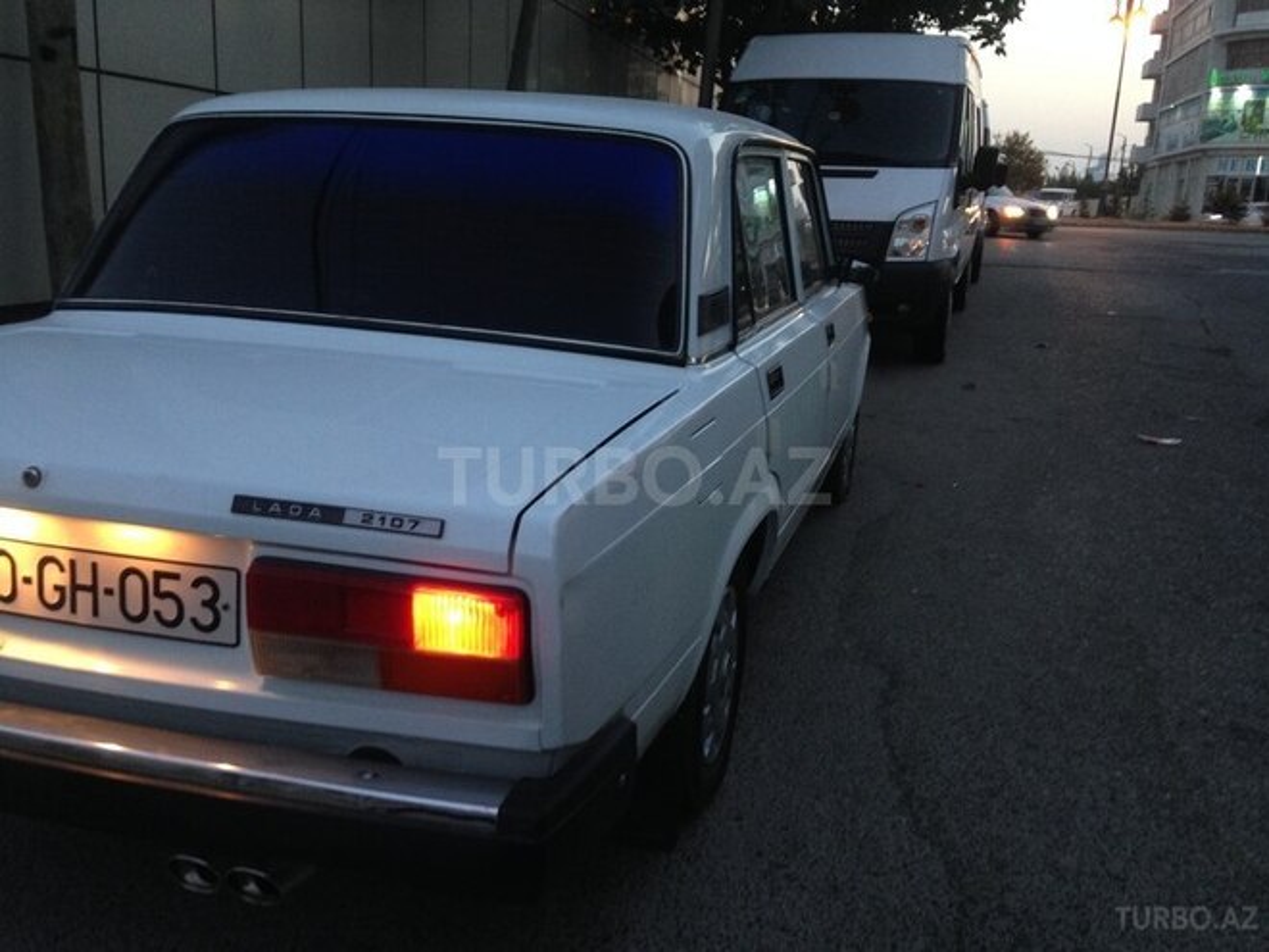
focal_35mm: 33
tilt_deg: -11.9
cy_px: 476
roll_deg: -3.5
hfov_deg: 55.4
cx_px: 634
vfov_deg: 42.9
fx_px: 1210
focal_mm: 4.12
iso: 160
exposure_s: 1/20
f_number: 2.4
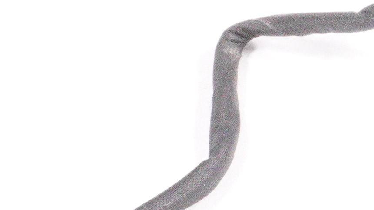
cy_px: 36
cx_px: 425
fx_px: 2291
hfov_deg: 9.2
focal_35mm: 231
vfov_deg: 5.3
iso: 12800
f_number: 22
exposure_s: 1/200
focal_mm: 42
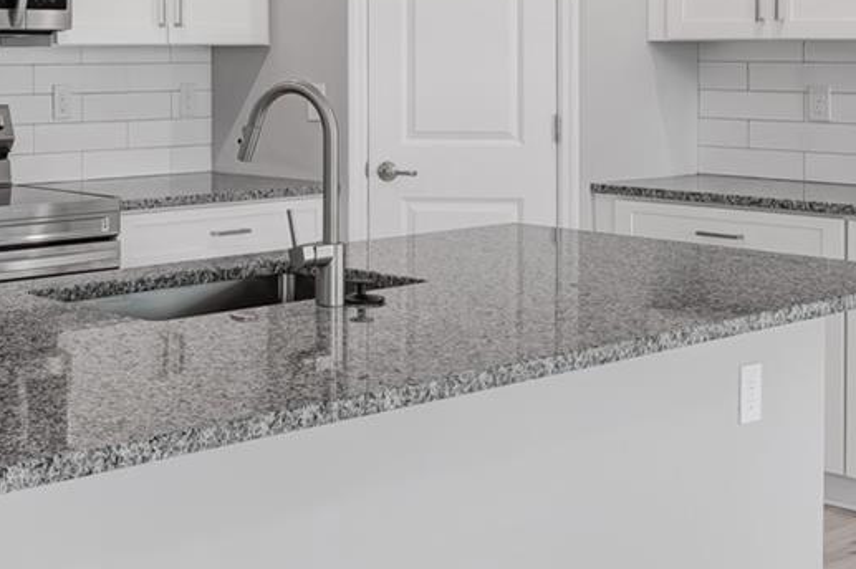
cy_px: 38
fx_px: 1545
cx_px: 101
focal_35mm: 65
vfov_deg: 20.4
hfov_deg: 29.8
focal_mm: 14
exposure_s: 1/20
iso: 250
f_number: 9
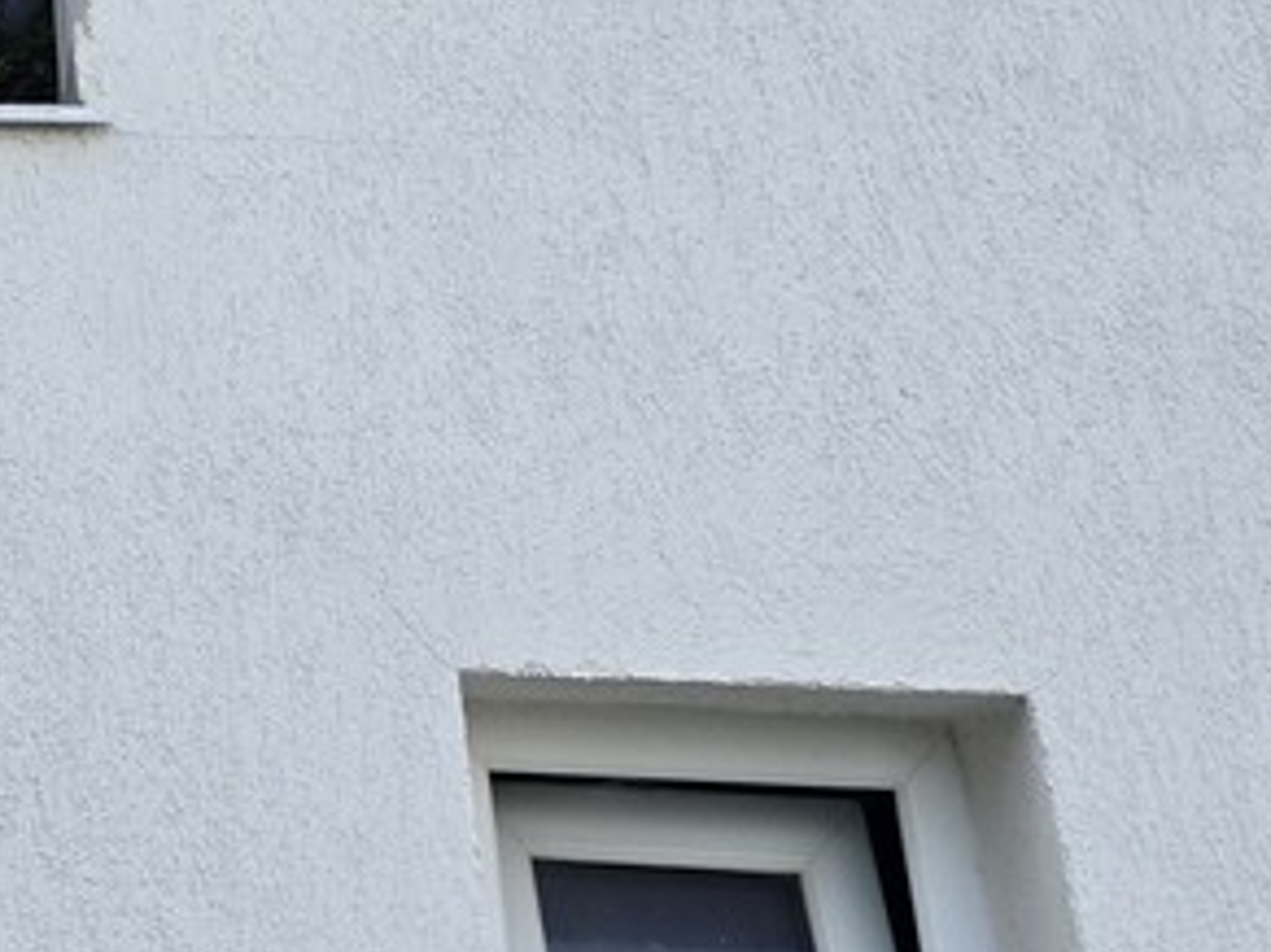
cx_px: -690
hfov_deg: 20.3
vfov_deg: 16.5
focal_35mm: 81
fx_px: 2973
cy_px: -489
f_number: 1.8
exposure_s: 1/640
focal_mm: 5.4
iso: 80
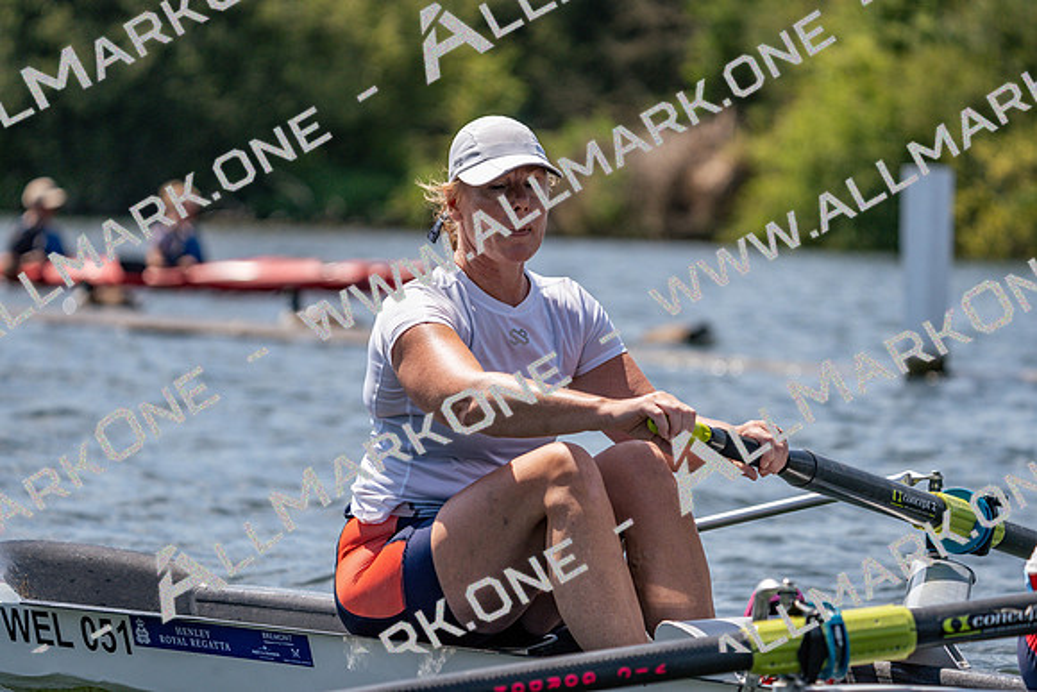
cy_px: 346
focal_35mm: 243
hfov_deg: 8.5
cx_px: 518
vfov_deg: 5.7
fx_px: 7001
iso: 250
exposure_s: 1/2000
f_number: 5.6
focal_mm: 243
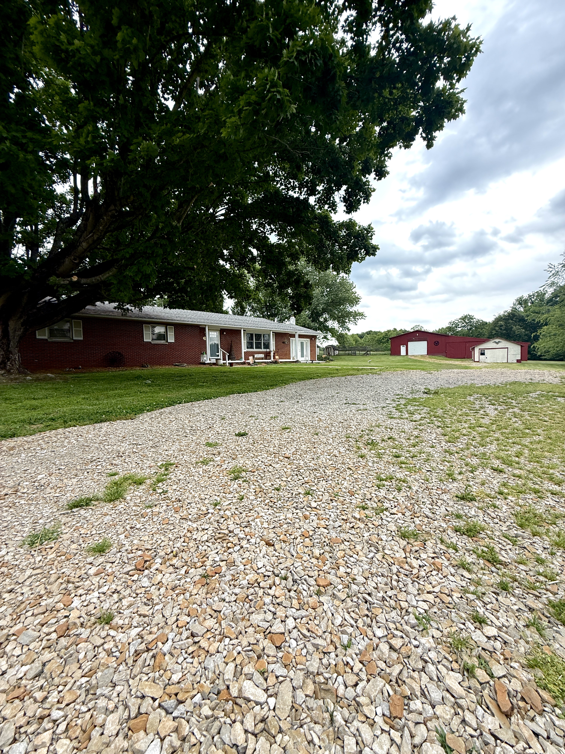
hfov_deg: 85.7
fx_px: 305
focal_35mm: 14
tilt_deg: -1.9
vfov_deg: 102.1
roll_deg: -0.8
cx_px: 282
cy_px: 377
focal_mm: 2.22
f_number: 2.2
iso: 64
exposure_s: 1/864
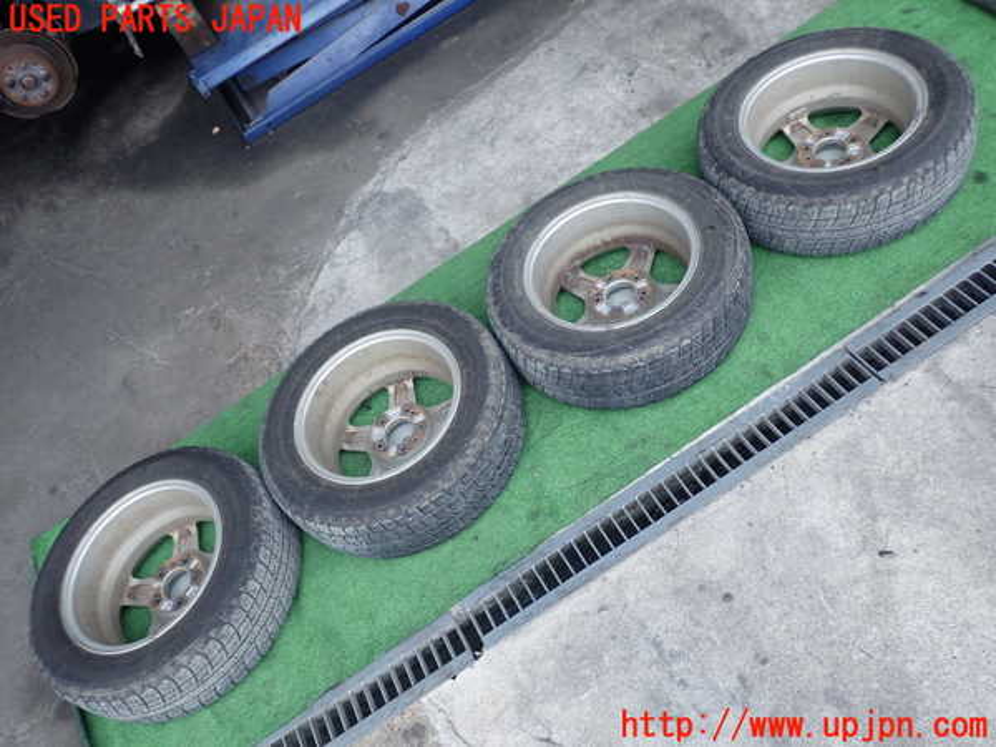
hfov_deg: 60.0
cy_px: 374
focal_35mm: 30
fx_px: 863
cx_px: 498
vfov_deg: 46.8
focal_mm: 5.4
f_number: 2.3
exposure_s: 1/125
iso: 125
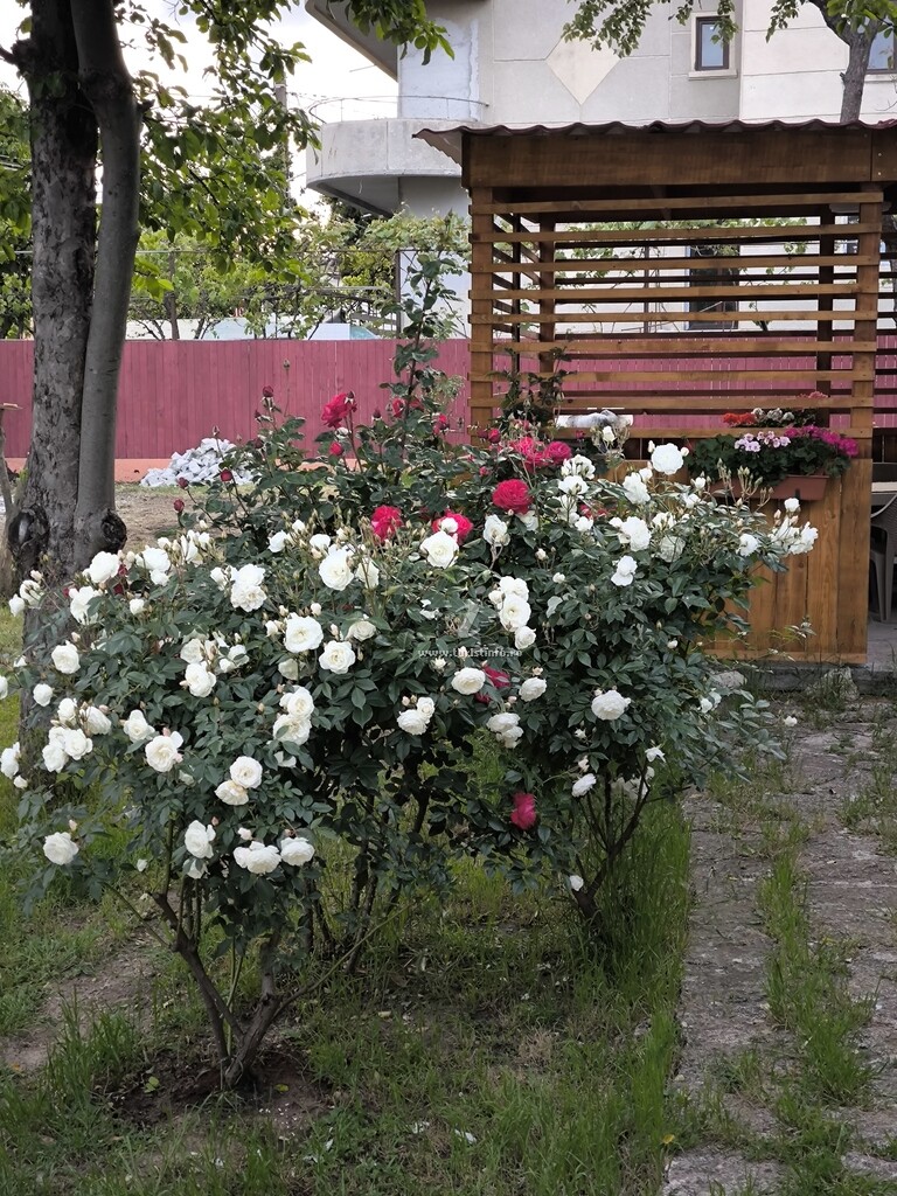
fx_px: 2004
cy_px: 598
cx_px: 448
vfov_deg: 33.2
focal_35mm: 58
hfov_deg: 25.2
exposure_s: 1/118
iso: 50
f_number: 1.9
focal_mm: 7.1
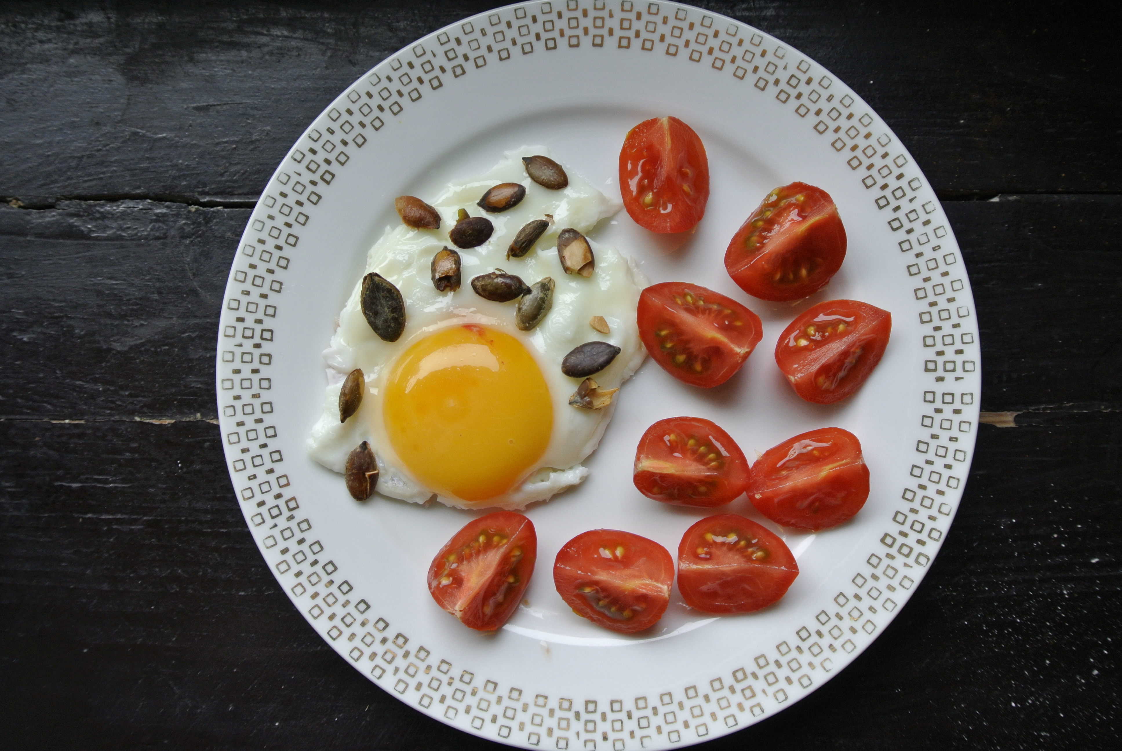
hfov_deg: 60.2
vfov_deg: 42.4
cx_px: 561
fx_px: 967
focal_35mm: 31
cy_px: 376
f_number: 3.8
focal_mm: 11.8
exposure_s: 1/60
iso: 250
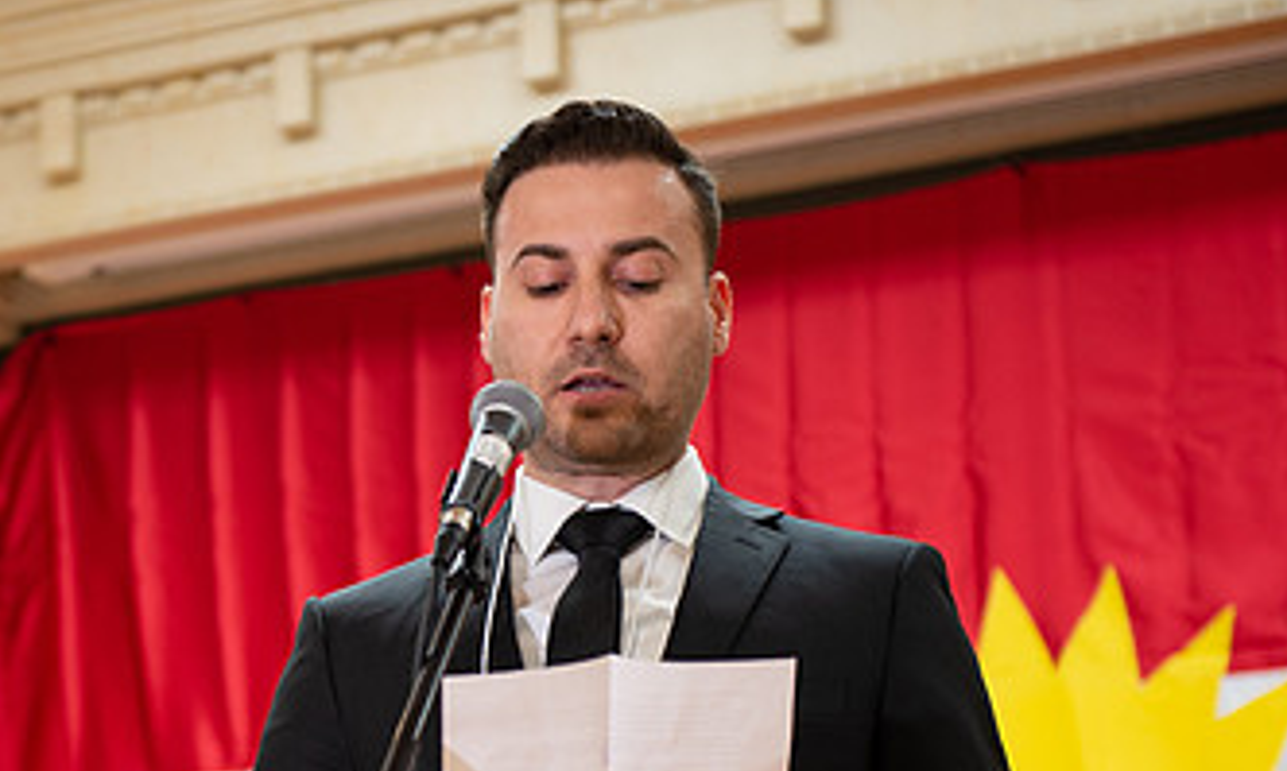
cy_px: 586
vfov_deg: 10.0
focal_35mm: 127
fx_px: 4404
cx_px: 291
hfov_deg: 16.5
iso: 720
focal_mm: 70
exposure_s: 1/160
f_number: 2.8
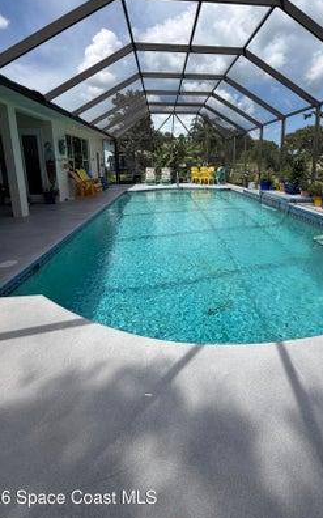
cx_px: 192
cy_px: 212
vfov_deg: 90.2
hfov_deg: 64.4
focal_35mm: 18
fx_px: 254
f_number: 2.2
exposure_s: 1/770
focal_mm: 2.22
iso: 25
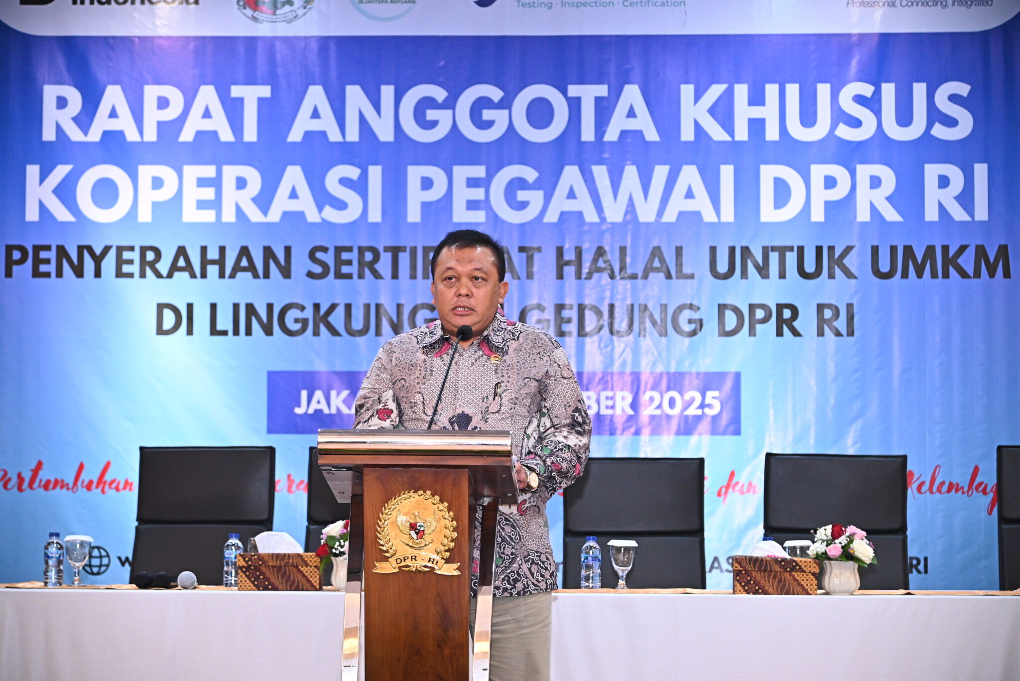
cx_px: 510
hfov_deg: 23.6
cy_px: 340
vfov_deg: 15.9
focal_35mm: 86
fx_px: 2437
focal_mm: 86
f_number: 4
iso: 3200
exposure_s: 1/160
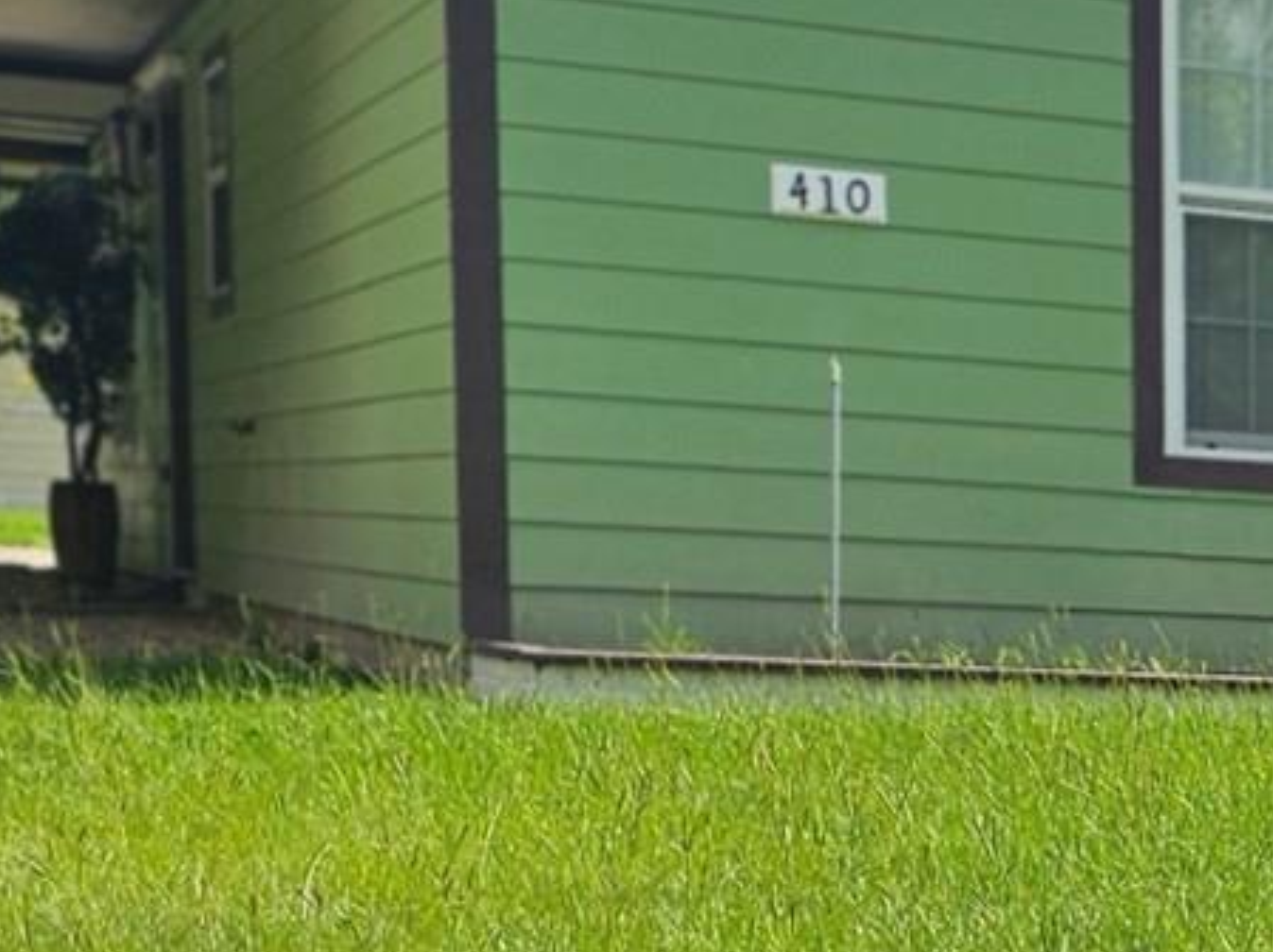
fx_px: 3858
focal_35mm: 105
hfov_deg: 15.9
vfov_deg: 13.7
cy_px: 1156
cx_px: 2302
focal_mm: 6.3
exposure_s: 1/834
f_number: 1.7
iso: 10
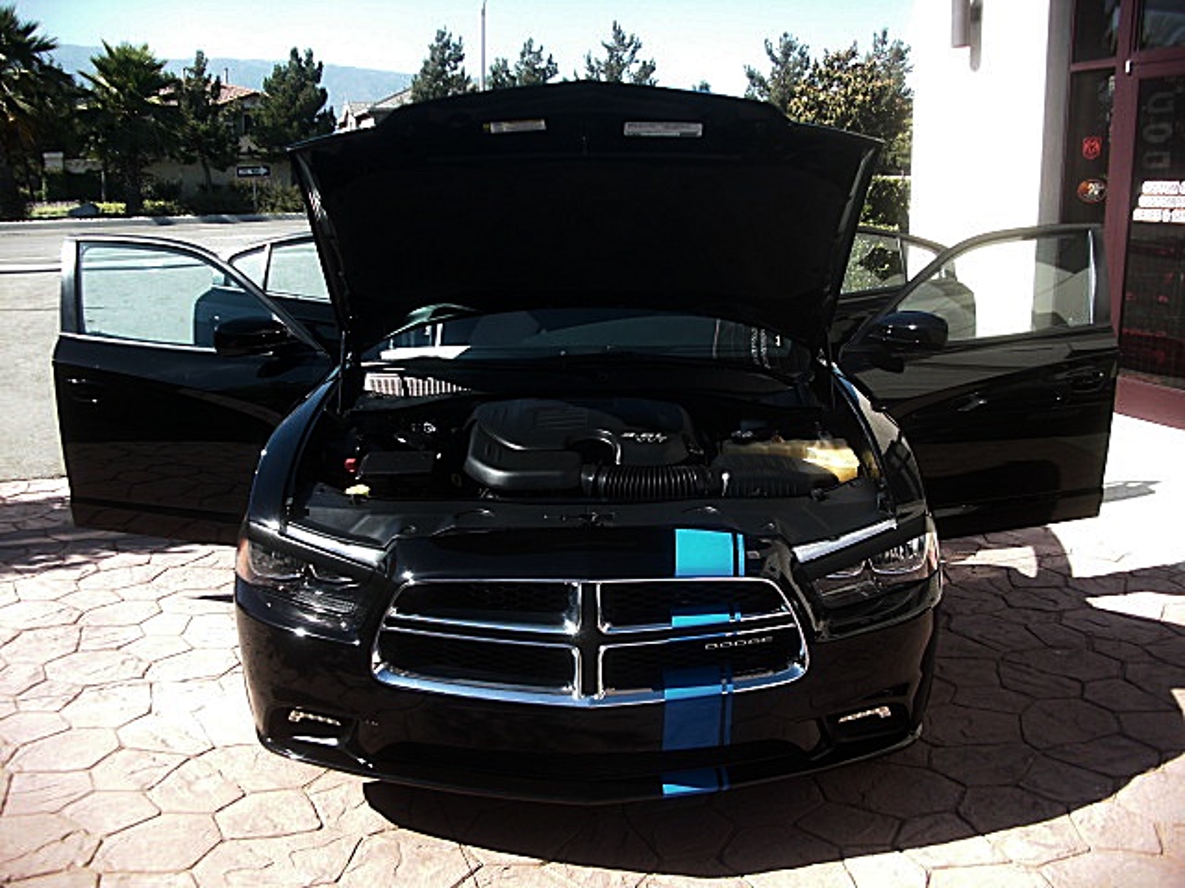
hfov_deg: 51.4
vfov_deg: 39.7
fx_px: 1232
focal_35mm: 36
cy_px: 444
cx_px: 592
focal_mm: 6.3
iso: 50
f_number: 2.8
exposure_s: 1/250
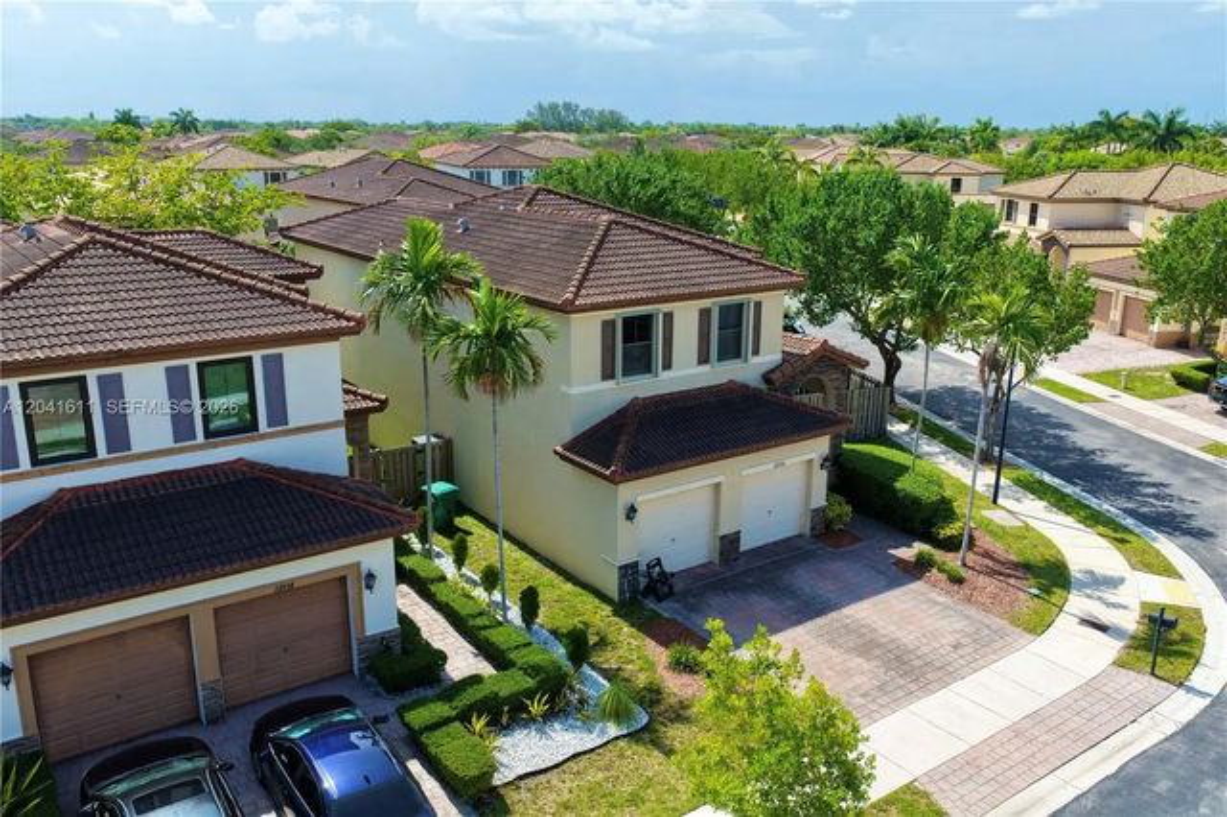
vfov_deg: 46.4
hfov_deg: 65.5
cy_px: 408
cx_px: 614
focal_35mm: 28
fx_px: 954
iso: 100
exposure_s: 1/640
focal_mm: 14.45
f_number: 2.8
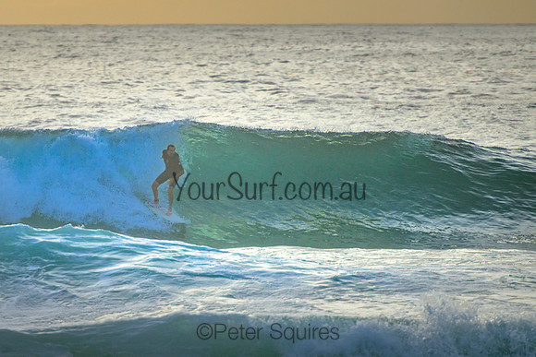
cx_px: 200
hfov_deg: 3.7
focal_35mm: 550
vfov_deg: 2.5
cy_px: 190
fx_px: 8187
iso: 720
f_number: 5.6
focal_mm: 400
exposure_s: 1/2000
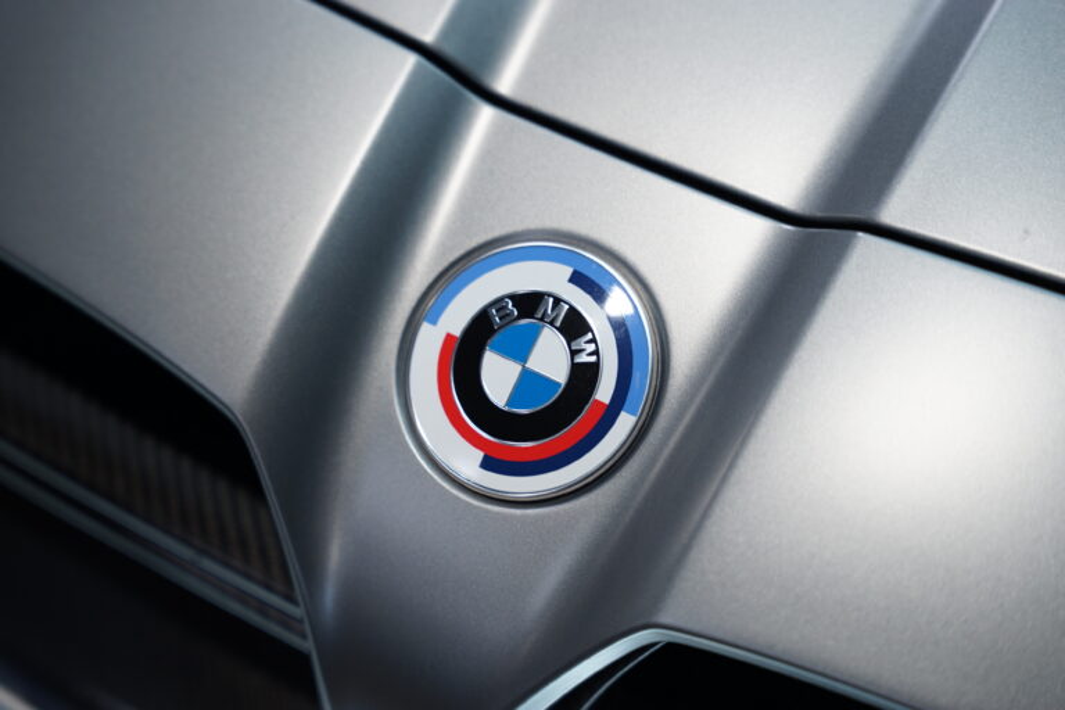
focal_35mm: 70
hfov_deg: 28.8
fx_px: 2071
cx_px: 532
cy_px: 355
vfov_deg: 19.5
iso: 320
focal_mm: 70
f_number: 3.2
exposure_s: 1/80
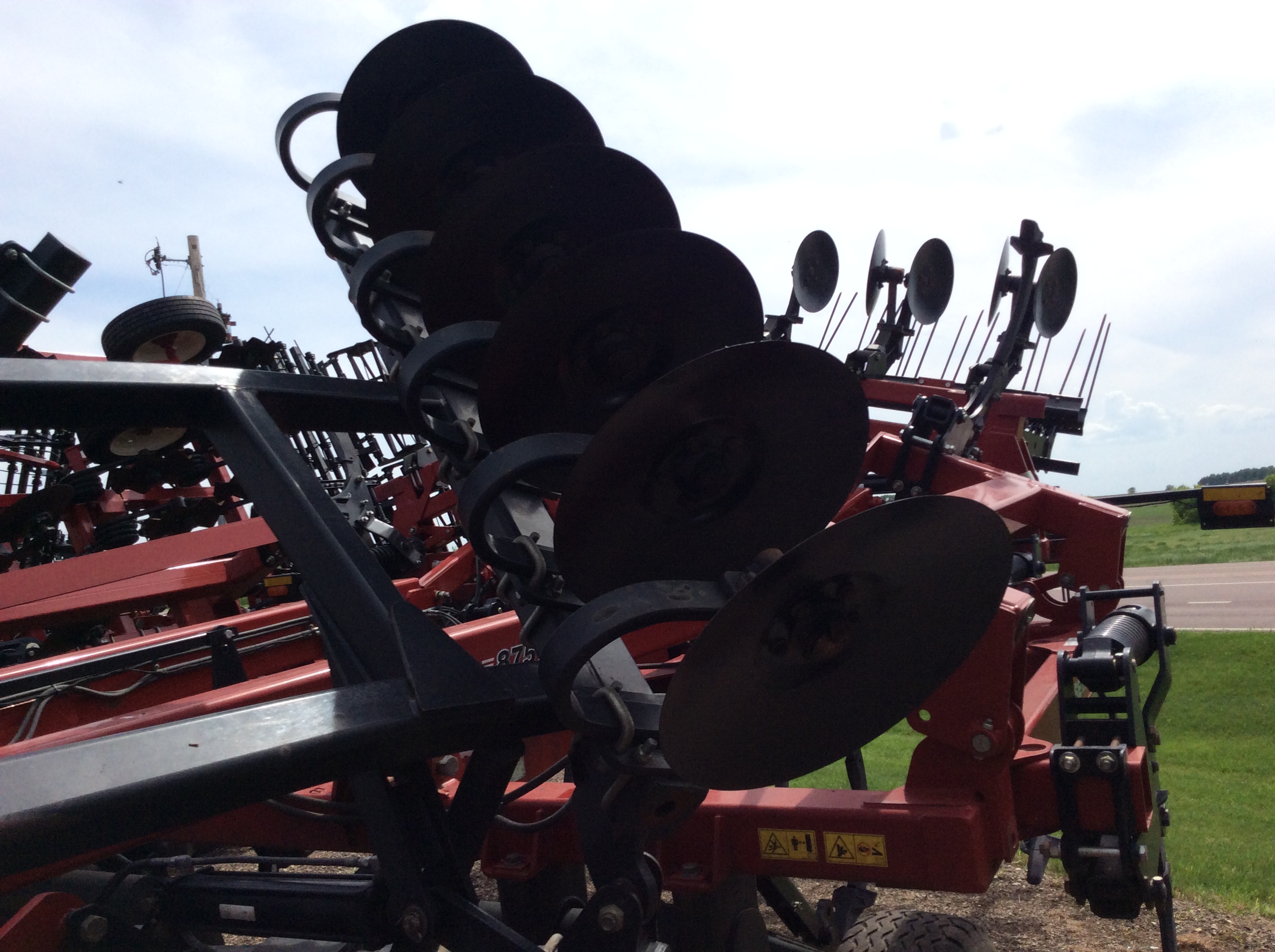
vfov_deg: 44.1
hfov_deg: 56.9
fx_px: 1177
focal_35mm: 32
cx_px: 638
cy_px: 476
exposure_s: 1/2387
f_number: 2.4
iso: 32
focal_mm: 3.3
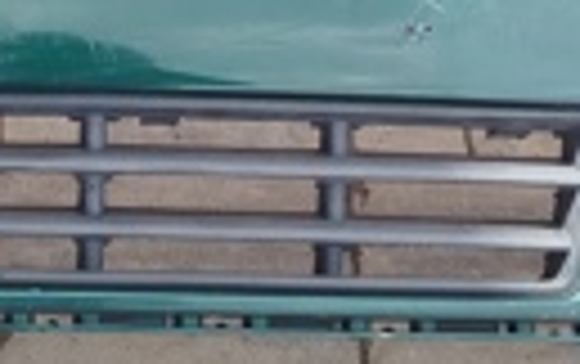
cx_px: 9
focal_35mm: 126
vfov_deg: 10.3
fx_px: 1994
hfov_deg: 16.2
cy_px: -18
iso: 50
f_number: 1.7
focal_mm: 5.31
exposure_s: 1/285
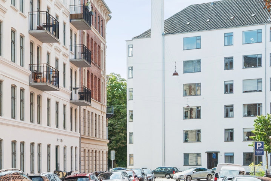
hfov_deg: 21.8
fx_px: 685
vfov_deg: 14.9
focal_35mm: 91
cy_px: 155
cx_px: 18
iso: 200
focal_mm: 22
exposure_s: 1/125
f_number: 10
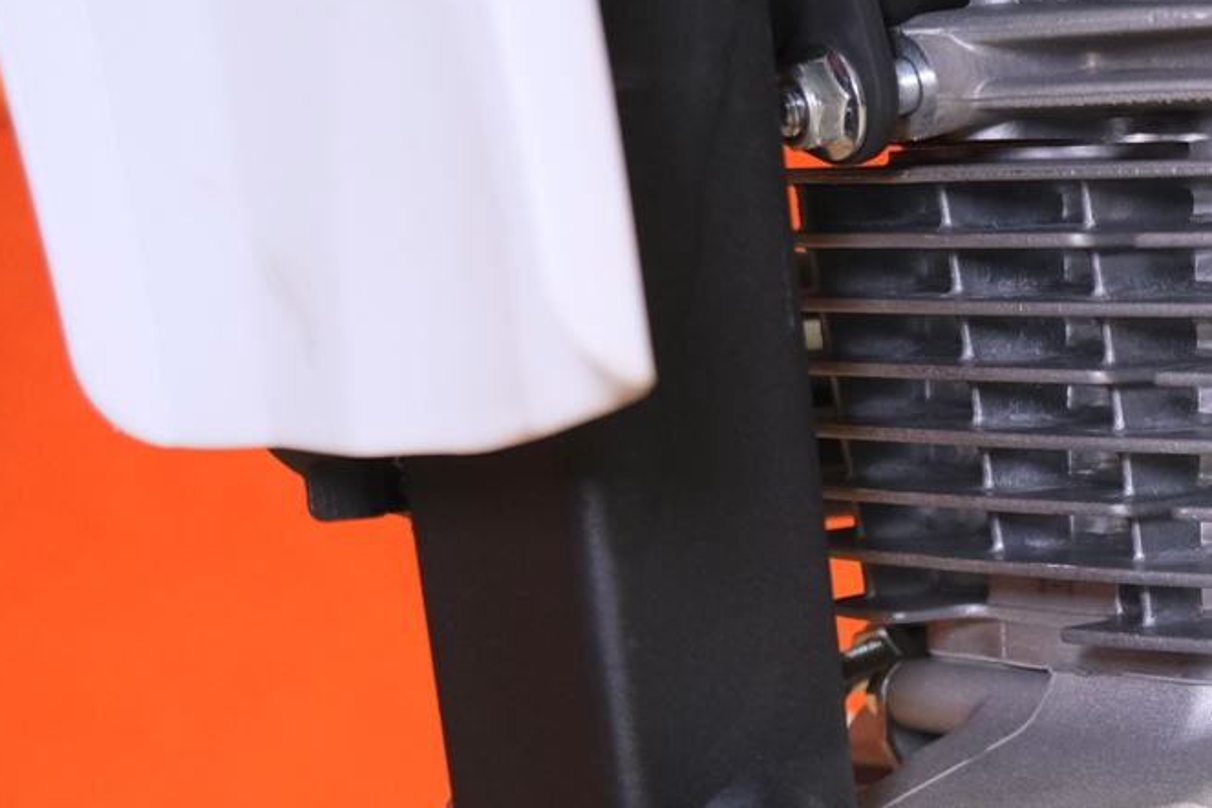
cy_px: 906
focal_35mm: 99
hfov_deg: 19.7
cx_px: 1334
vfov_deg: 13.5
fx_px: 3333
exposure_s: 1/125
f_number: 4
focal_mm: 27.5
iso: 1600
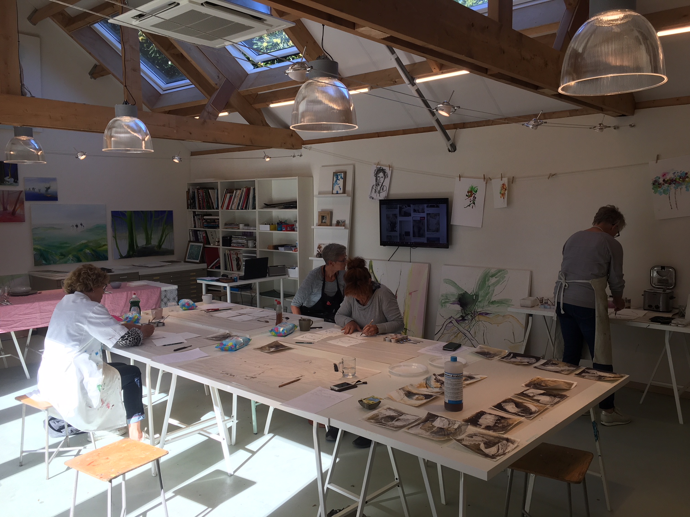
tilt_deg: -4.9
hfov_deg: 61.7
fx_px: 578
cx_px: 345
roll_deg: +0.2
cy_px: 258
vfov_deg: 48.2
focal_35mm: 29
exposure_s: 1/150
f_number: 2.2
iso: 25
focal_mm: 4.15
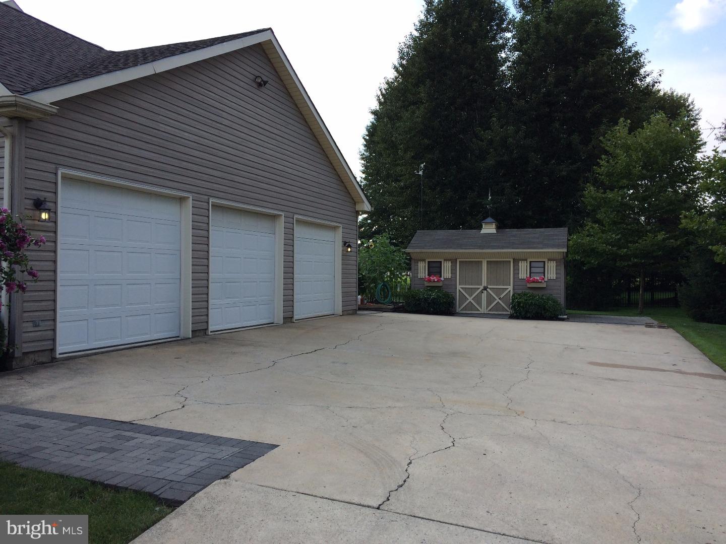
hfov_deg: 61.7
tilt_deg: +1.6
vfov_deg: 48.2
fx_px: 608
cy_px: 272
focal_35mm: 29
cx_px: 363
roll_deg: -0.5
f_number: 2.2
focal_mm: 4.15
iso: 32
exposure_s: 1/1368
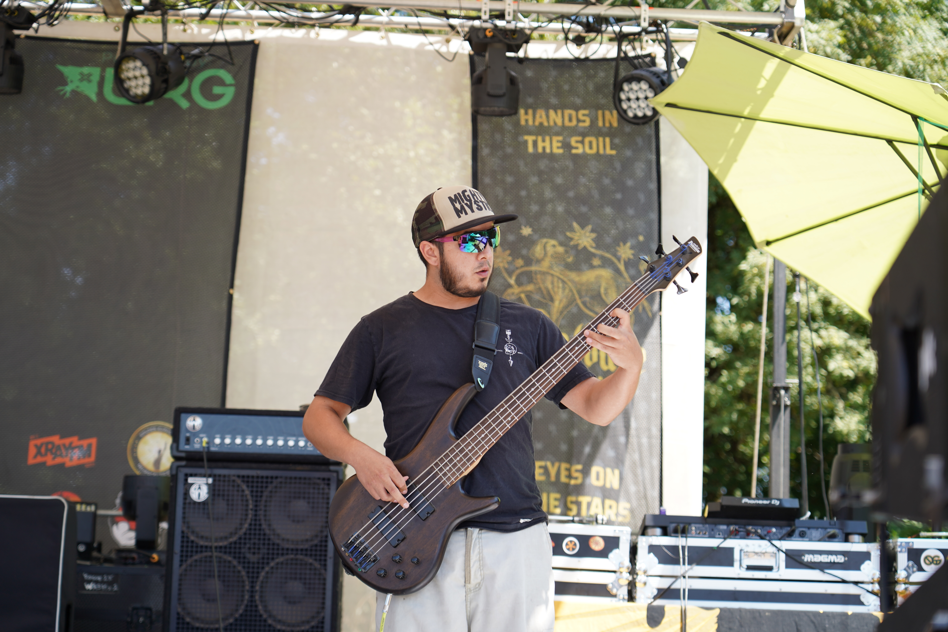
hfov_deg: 26.0
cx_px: 474
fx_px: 2054
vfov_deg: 17.5
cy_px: 316
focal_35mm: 78
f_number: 4.5
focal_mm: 78
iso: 100
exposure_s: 1/200
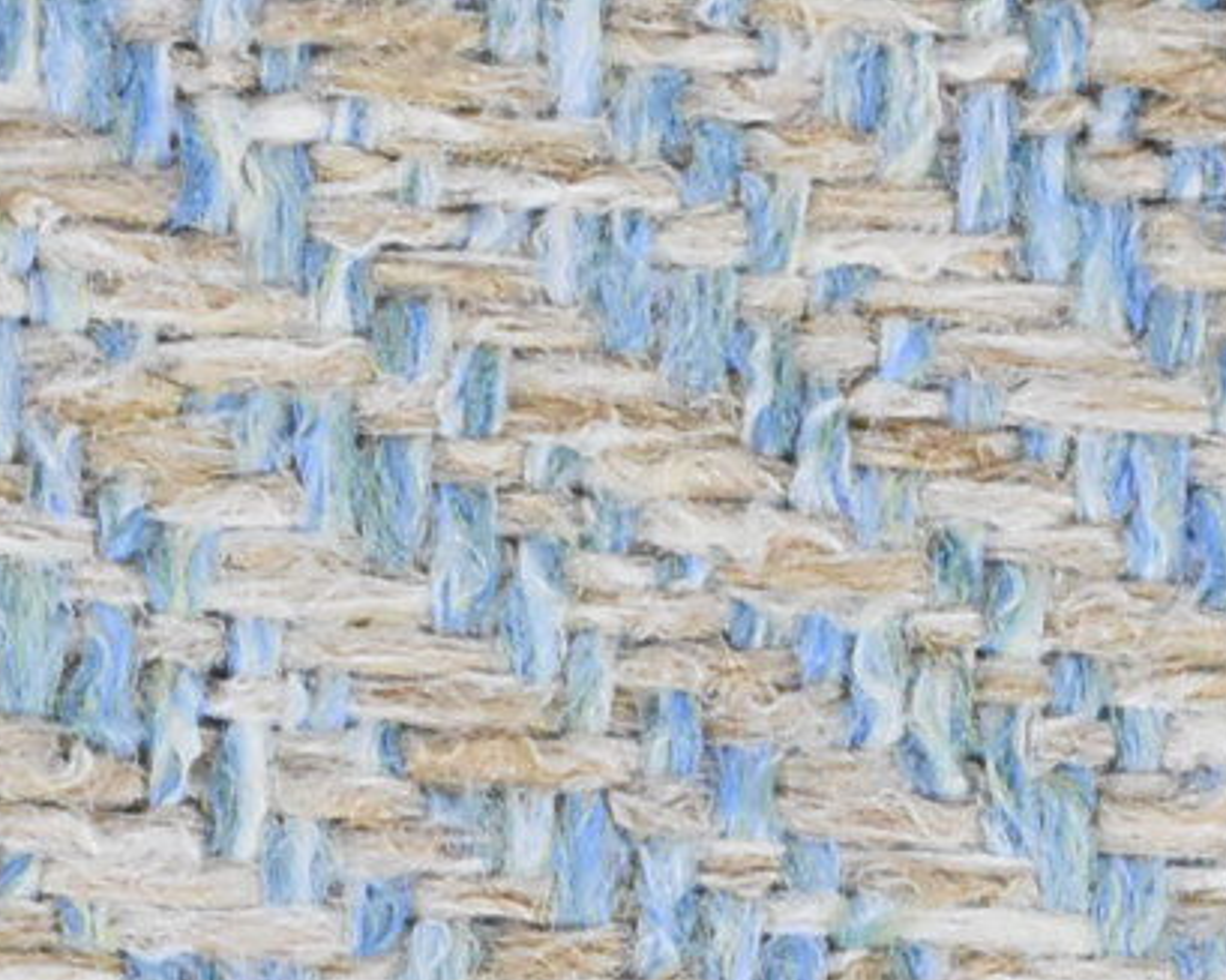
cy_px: 788
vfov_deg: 3.3
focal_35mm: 463
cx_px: 743
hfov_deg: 4.2
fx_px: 16812
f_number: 5
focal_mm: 45
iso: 1600
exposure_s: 1/125
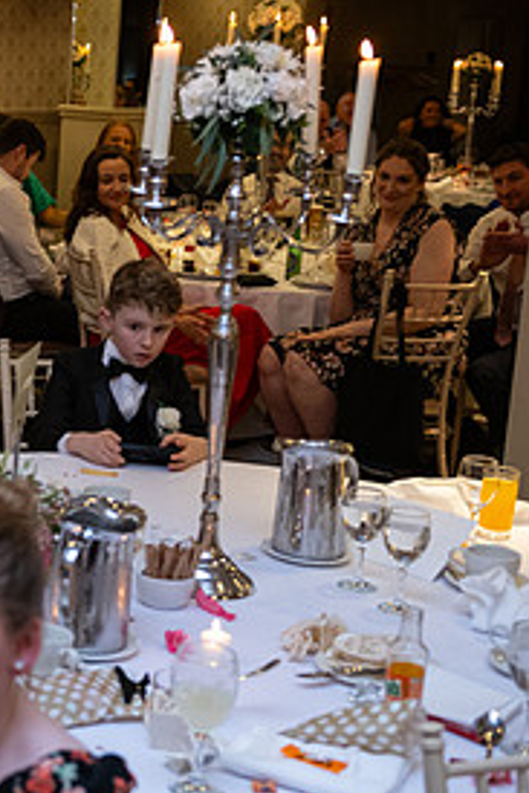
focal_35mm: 74
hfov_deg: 17.4
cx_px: -153
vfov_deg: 27.3
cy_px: 375
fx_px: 1629
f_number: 3.5
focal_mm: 35
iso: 1000
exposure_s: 1/160
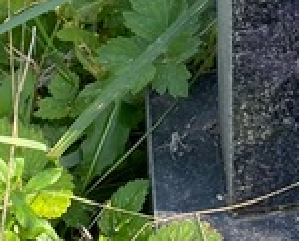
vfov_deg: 10.0
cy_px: -326
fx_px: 1215
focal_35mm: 137
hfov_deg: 13.4
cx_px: 412
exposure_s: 1/350
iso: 32
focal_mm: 4.25
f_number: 1.8
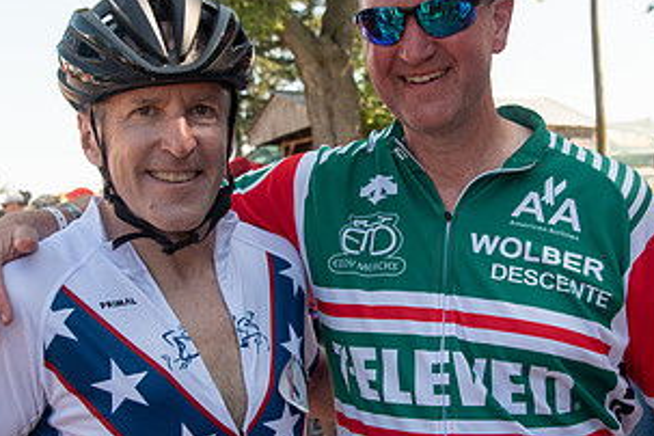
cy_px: 219
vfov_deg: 20.9
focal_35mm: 65
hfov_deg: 31.0
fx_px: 1181
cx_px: 343
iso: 200
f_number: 5.6
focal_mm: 34
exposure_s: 1/250
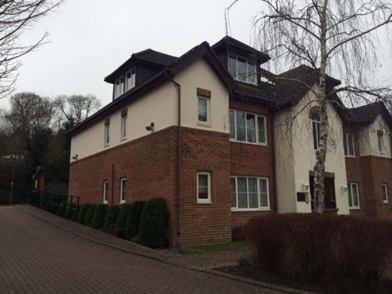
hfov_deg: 60.0
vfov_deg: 46.8
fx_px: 340
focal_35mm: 30
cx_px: 196
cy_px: 147
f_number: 2.2
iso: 32
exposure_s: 1/540
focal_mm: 4.12
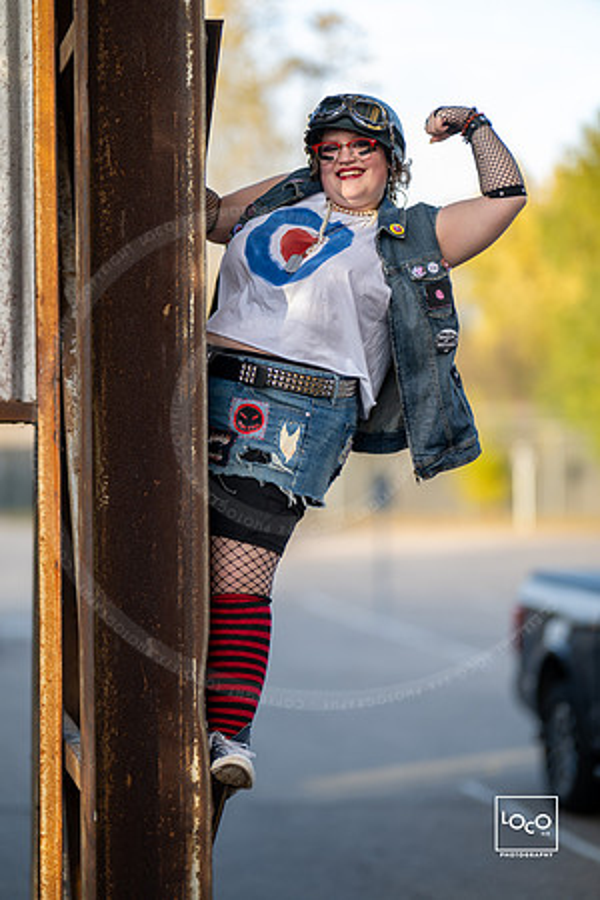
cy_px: 450
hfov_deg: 16.1
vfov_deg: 23.9
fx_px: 2125
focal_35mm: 85
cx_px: 300
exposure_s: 1/640
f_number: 1.2
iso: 100
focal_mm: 85
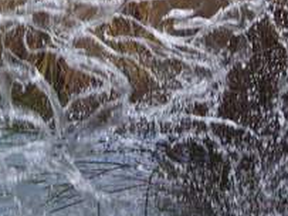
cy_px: -88
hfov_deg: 16.4
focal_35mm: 120
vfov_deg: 11.9
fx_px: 998
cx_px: 159
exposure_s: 1/500
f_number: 2.8
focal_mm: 8
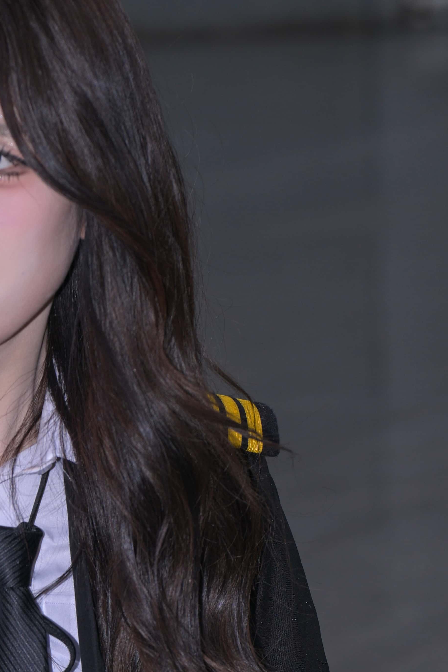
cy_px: 972
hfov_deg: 5.3
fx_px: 4798
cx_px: -143
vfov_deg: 7.9
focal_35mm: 257
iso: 80
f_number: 4.5
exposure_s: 1/200
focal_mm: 85
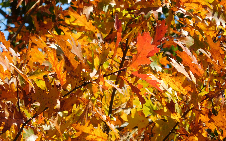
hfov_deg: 4.9
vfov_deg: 3.1
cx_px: 113
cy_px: 76
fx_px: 2618
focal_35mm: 425
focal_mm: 71.4
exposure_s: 1/200
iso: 125
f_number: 6.2
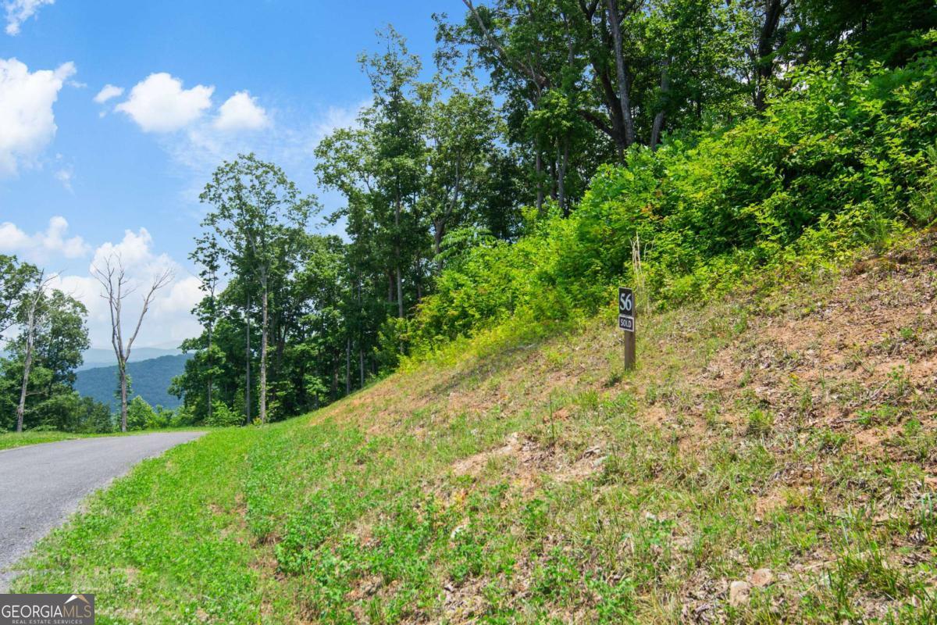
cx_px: 468
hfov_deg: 61.9
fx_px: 781
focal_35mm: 30
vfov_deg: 43.6
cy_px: 312
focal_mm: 20
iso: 400
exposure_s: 1/1000
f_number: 7.1
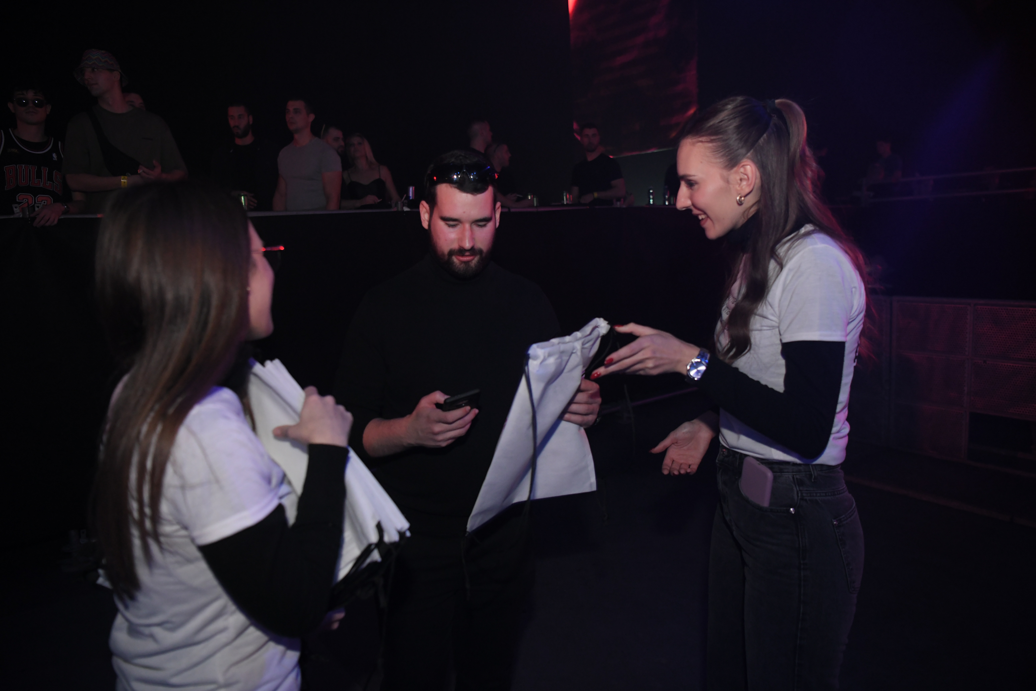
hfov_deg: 73.7
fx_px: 691
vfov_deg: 53.1
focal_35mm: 24
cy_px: 346
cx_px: 518
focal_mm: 24
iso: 2500
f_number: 2.8
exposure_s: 1/80
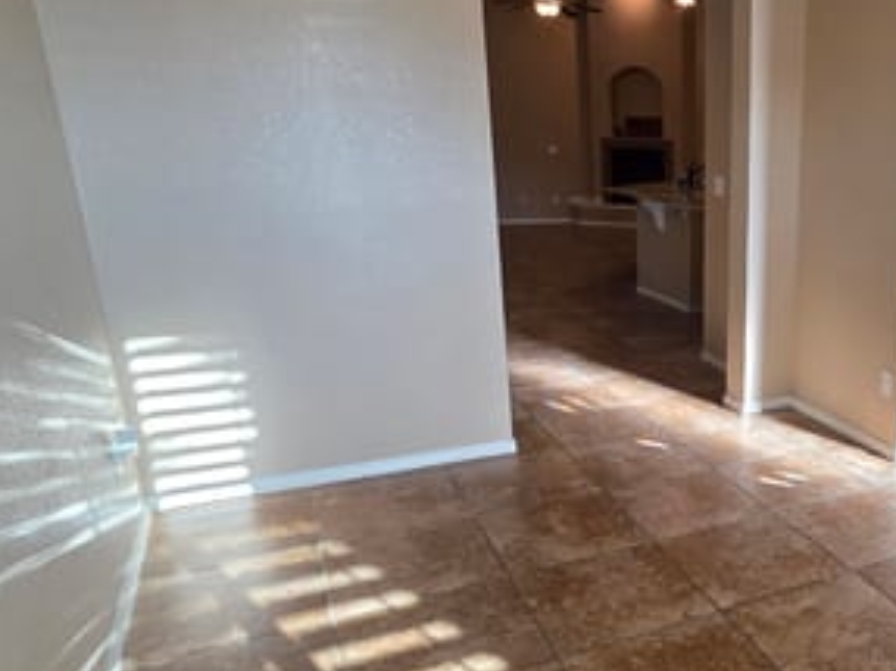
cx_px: 787
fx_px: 750
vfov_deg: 47.8
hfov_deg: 54.6
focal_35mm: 29
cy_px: 412
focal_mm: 2.2
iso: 100
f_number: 2.2
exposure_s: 1/60
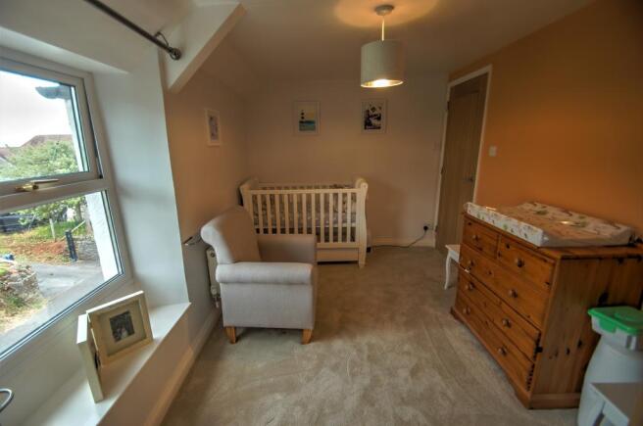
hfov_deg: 100.5
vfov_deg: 77.1
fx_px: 267
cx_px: 322
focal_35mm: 15
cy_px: 213
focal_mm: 10
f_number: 3.5
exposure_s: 1/25
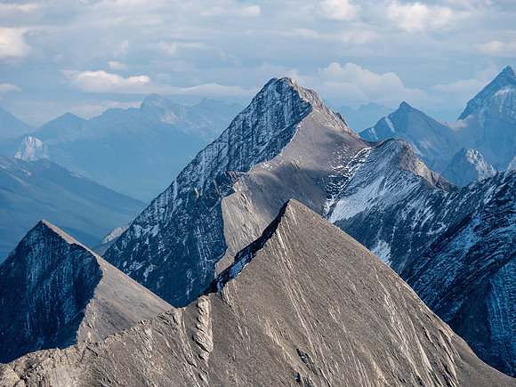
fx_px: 4472
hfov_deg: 6.6
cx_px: 258
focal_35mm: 300
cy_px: 194
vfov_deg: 5.0
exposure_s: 1/320
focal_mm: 150
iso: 250
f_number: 8
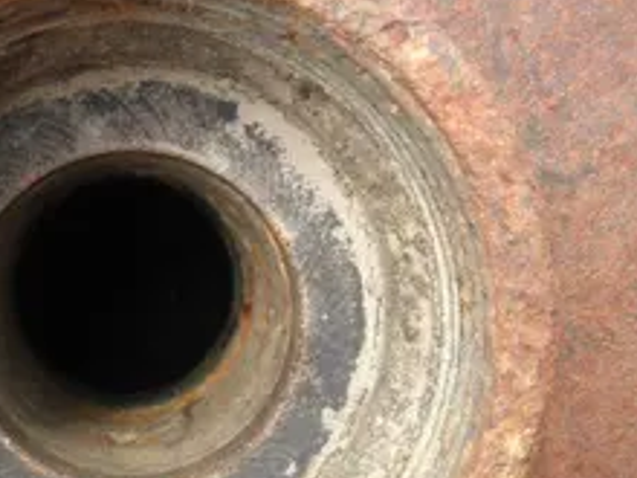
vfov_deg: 27.8
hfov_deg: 35.3
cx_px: 67
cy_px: 400
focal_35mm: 51
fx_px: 938
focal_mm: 5
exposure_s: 1/125
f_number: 3
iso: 64
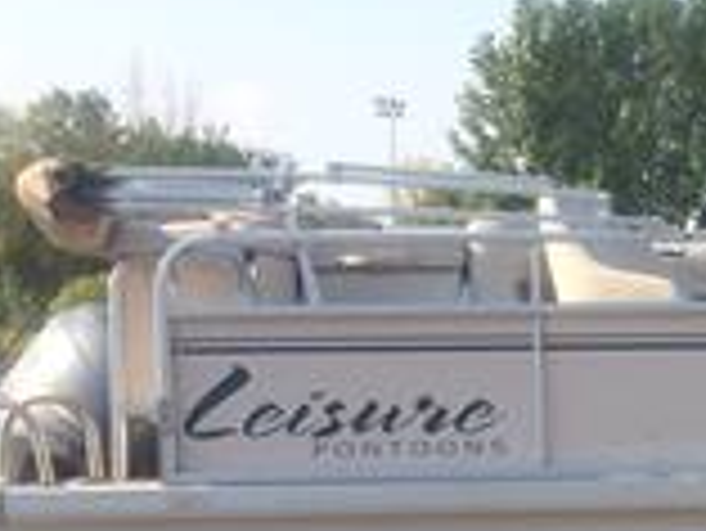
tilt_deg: -4.3
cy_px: 513
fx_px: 2408
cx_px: 1246
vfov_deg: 12.4
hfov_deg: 14.7
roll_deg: +0.6
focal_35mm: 118
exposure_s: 1/1080
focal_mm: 4.15
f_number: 2.2
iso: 32
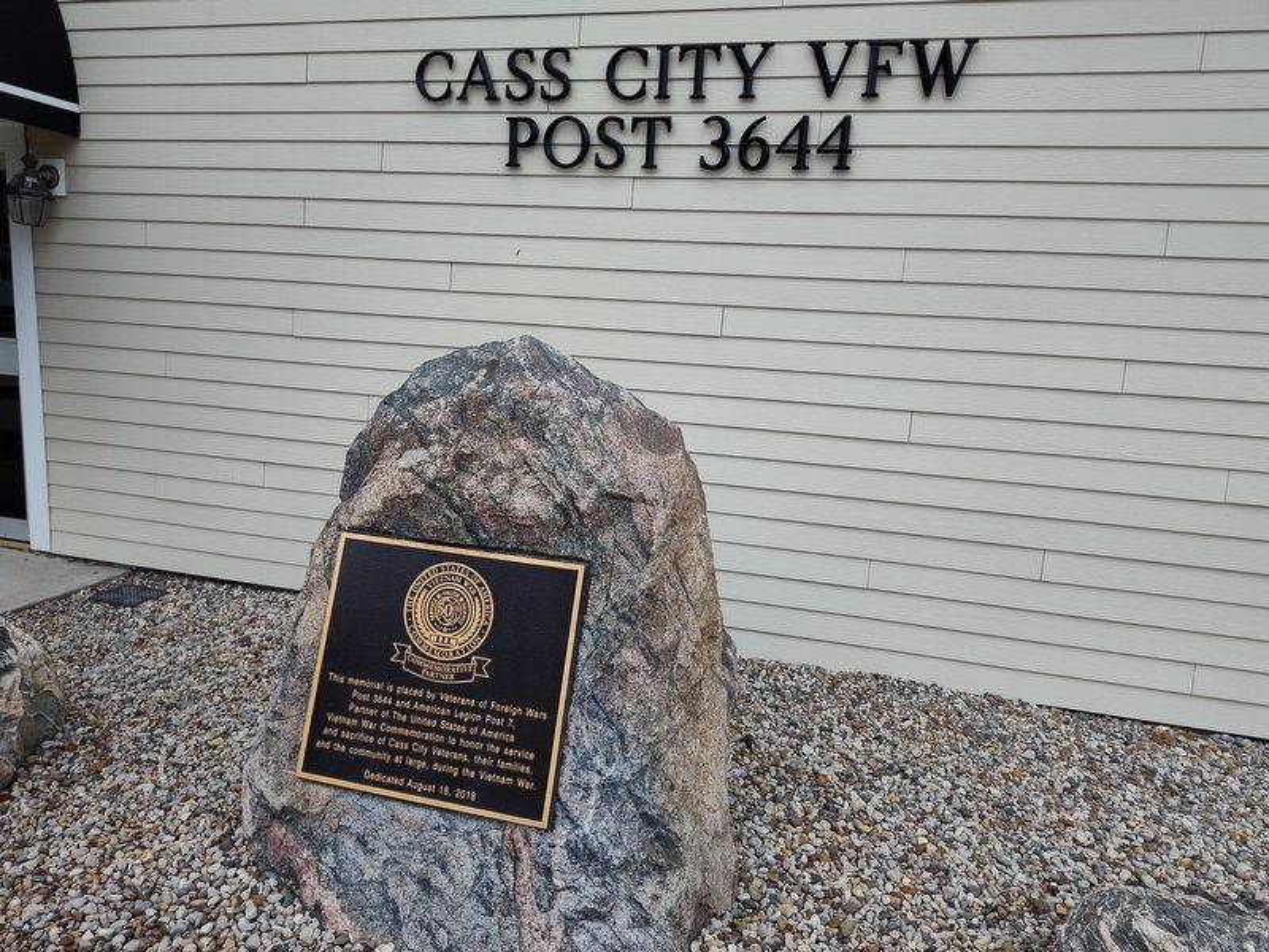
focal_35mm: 23
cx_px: 634
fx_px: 843
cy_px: 476
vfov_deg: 58.9
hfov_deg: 73.9
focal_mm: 5.56
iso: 130
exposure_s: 1/120
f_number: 1.8
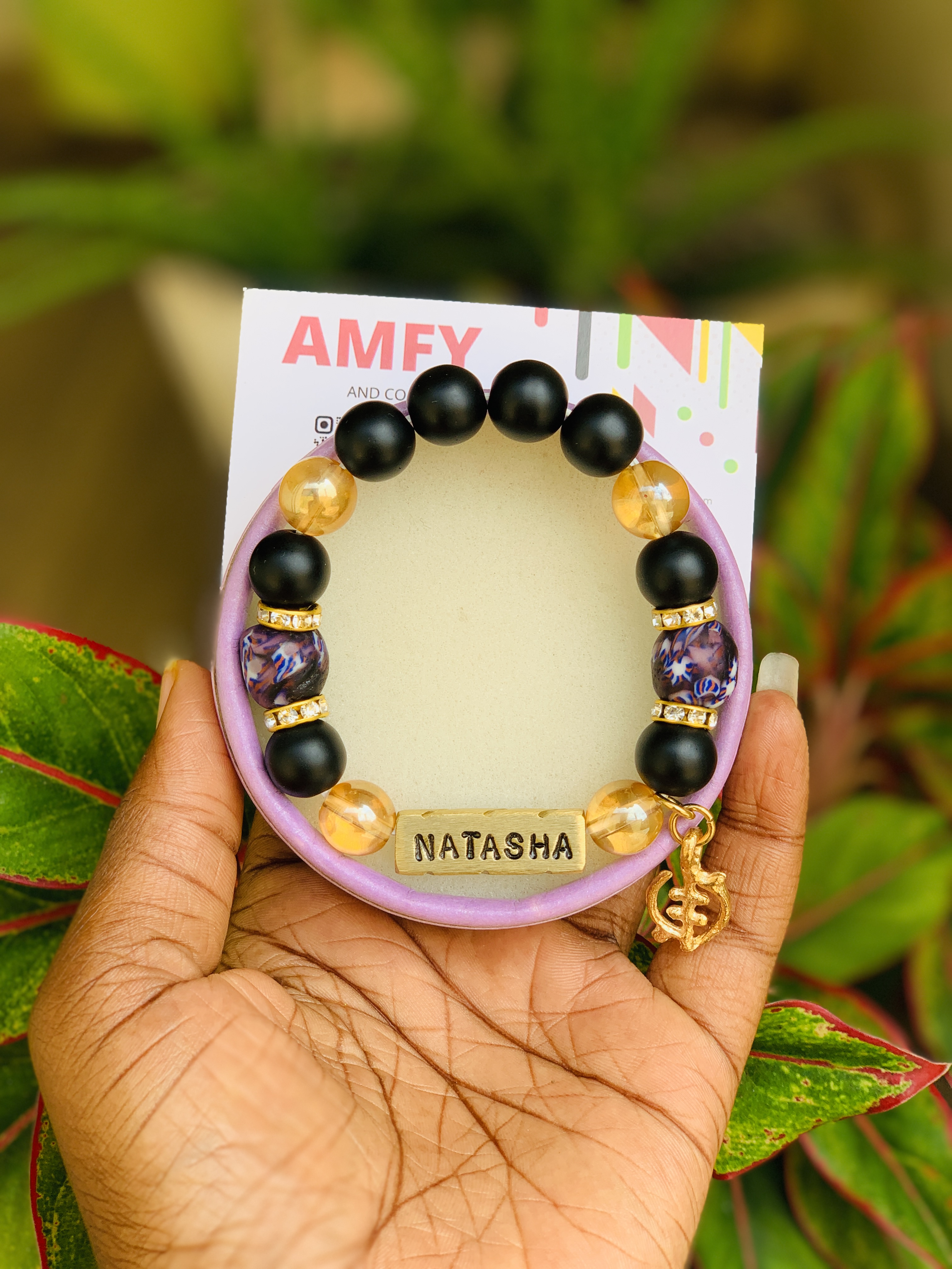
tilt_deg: -28.3
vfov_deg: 36.8
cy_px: 634
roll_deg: -0.7
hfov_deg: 28.0
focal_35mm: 52
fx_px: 1907
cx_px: 476
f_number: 2.4
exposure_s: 1/168
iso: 16
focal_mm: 6
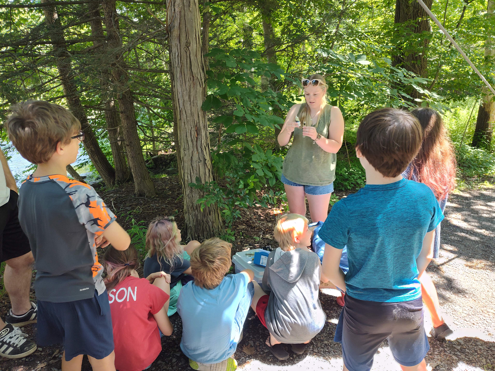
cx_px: 248
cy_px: 186
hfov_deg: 73.9
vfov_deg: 58.9
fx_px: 329
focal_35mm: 23
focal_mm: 5.56
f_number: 1.8
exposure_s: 1/120
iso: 217
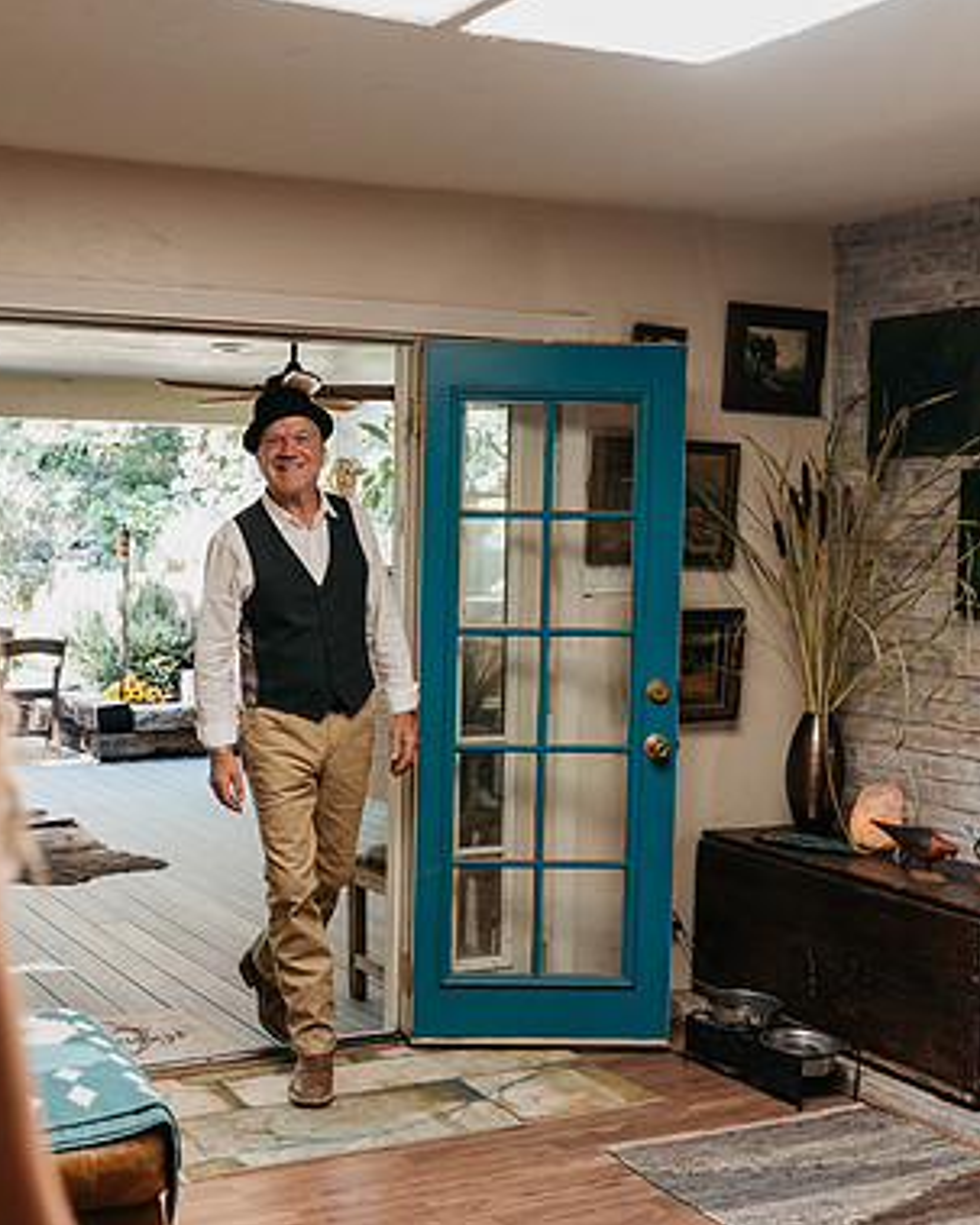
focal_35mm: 46
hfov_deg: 32.0
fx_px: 1668
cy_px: 616
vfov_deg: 40.3
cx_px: 213
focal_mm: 32
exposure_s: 1/400
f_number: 2.8
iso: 1000
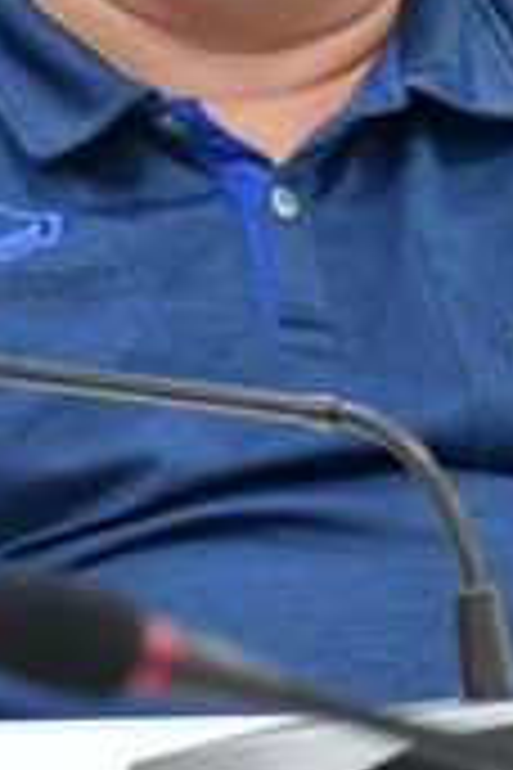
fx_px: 14299
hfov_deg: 2.0
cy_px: -322
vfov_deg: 3.1
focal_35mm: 669
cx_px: 1035
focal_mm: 75
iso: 6400
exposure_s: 1/125
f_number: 5
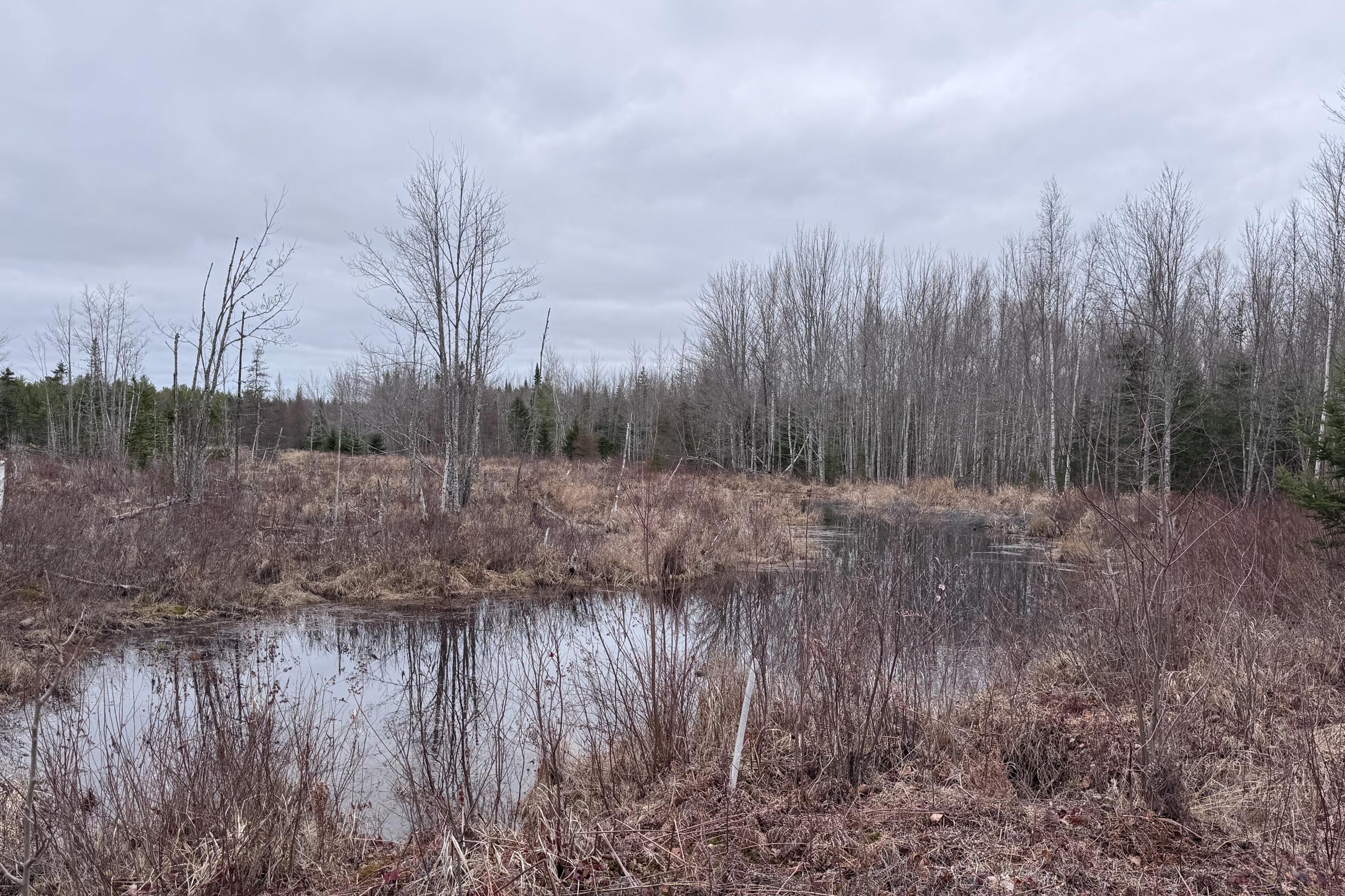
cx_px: 718
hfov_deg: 63.6
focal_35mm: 29
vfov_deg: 44.9
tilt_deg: -3.4
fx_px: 1083
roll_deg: -1.0
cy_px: 507
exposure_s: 1/1172
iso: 80
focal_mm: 6.76
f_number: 1.78
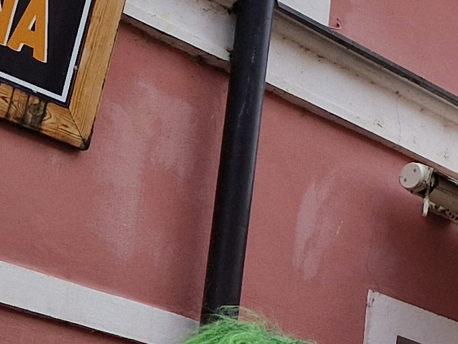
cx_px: 976
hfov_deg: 12.5
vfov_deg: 10.9
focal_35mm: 135
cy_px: 362
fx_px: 1786
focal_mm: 5.4
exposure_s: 1/1068
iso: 50
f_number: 1.8
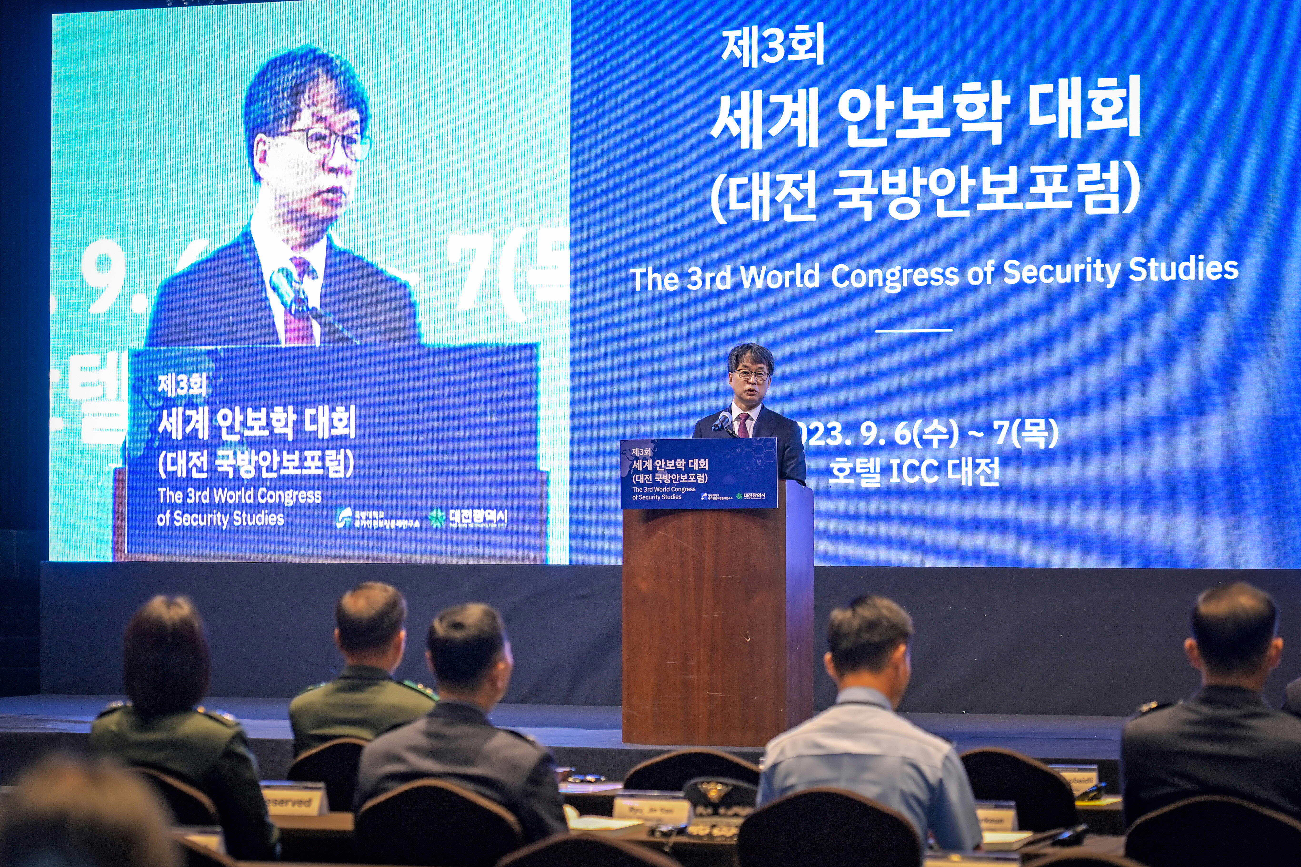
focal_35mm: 102
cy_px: 434
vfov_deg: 13.4
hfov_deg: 20.0
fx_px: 3686
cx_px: 650
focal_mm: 102
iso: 1250
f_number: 3.5
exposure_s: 1/100
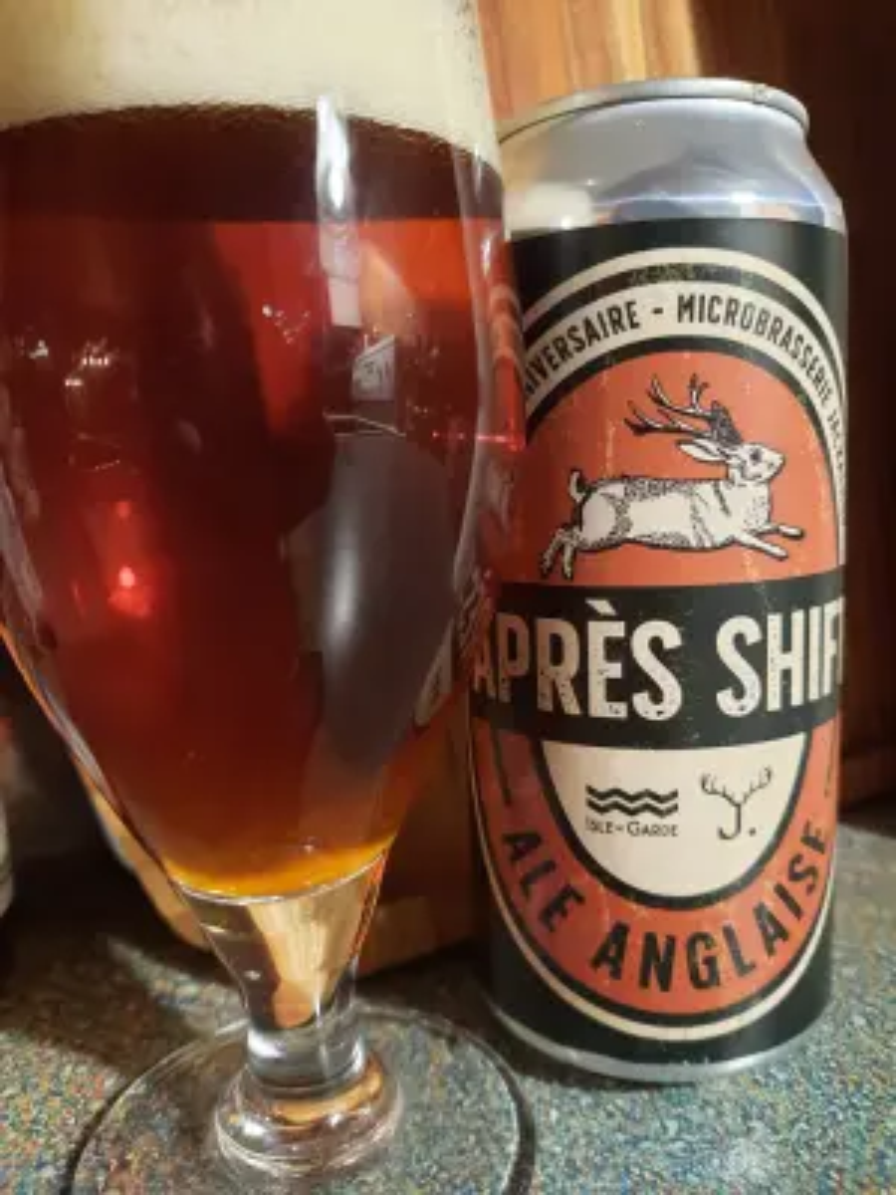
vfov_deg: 69.4
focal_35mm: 25
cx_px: 448
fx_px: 863
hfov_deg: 54.9
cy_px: 598
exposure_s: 1/24
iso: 400
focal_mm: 4.6
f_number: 2
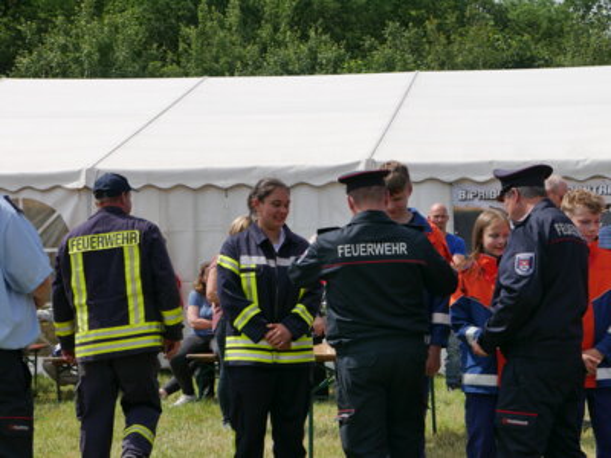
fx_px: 1483
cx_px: 306
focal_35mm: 84
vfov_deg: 17.6
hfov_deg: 23.3
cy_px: 229
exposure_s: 1/500
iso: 200
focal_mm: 42
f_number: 10
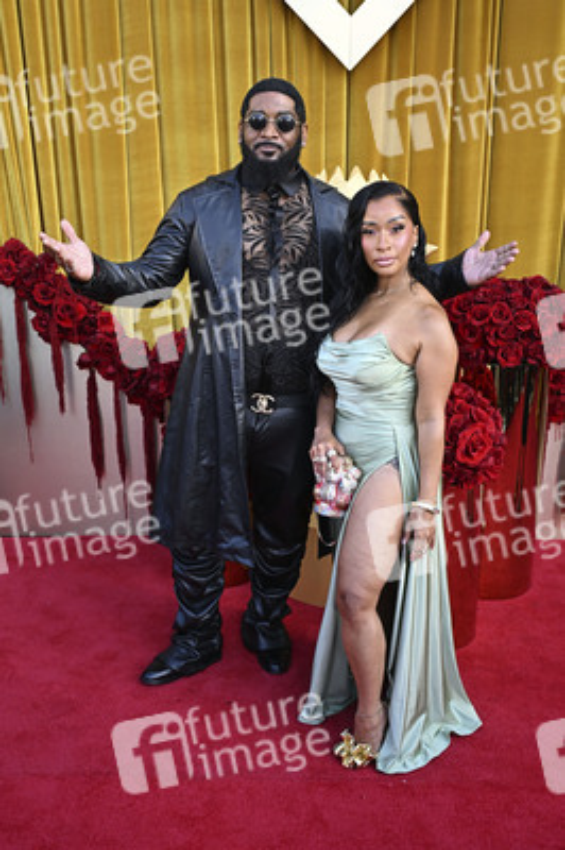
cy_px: 425
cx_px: 282
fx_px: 731
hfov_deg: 42.3
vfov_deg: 60.3
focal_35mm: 31
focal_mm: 31
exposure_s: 1/400
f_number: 6.3
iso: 1250
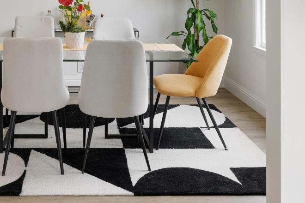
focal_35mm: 50
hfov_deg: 38.2
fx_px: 424
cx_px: 61
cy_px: -16
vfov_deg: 25.2
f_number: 8
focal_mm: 22
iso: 400
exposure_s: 1/50
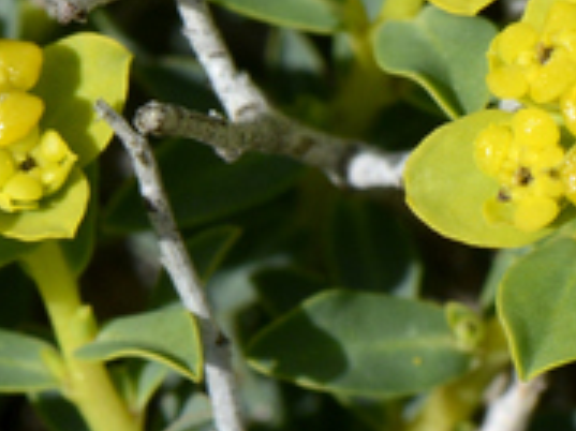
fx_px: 4689
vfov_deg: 5.2
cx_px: 763
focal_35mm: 282
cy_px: -43
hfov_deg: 7.0
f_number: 13
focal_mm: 105
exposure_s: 1/640
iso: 400
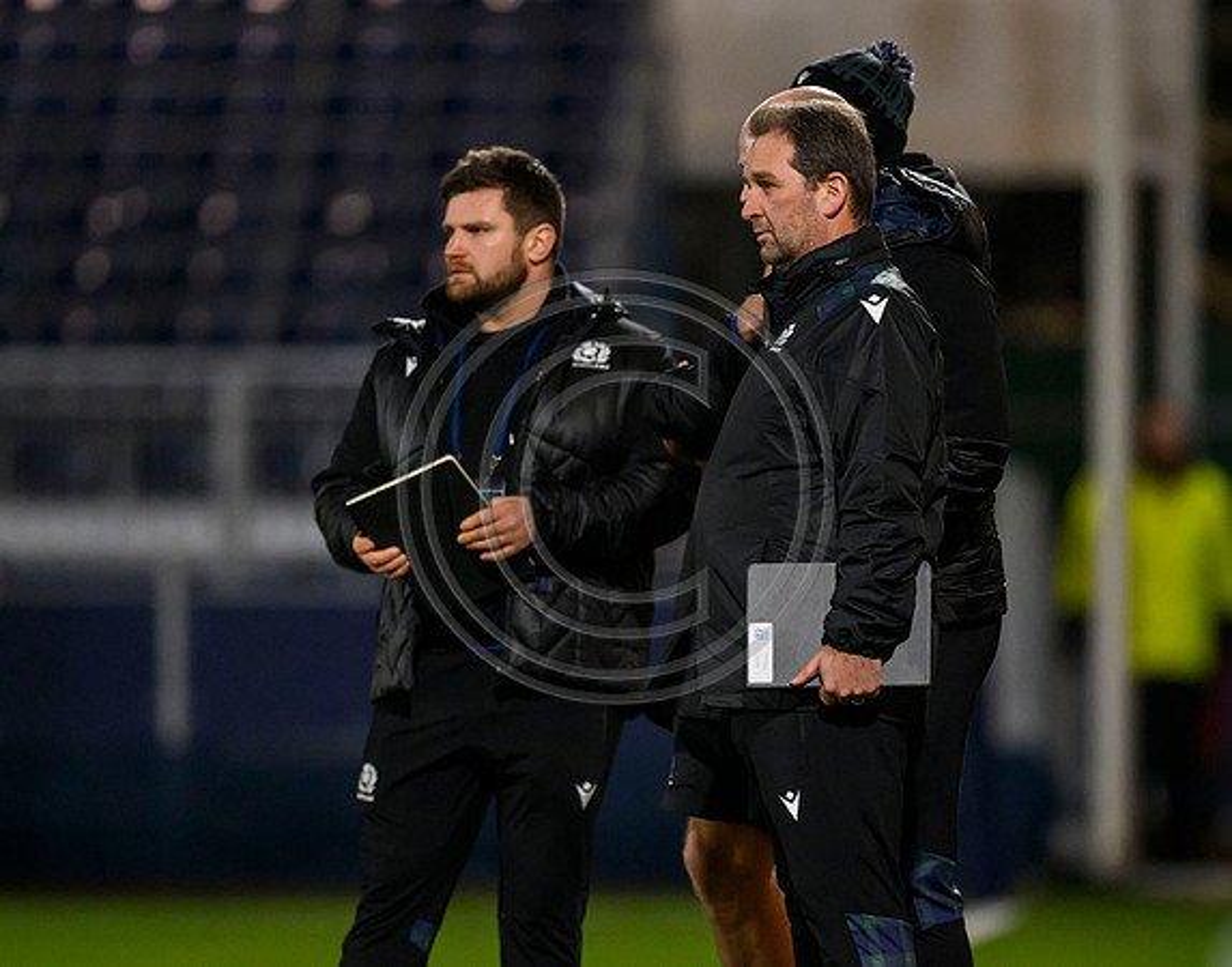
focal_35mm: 550
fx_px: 19914
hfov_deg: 3.5
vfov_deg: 2.8
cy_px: 539
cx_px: 654
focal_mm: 400
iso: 5000
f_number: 3.2
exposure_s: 1/1000
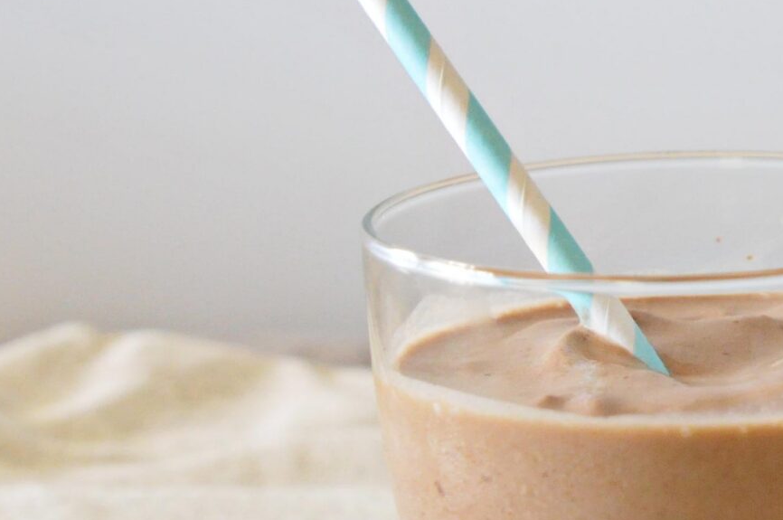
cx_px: 1038
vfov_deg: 9.9
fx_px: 2986
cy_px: 180
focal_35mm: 137
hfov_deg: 14.3
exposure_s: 1/100
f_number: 4.5
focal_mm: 31
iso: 2000
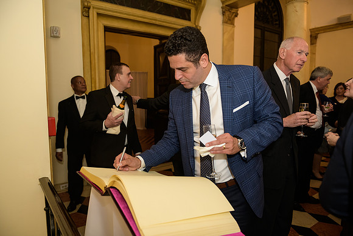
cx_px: 176
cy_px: 118
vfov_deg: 53.2
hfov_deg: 73.7
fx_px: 235
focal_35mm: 24
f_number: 3.2
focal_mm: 24
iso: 1000
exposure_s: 1/125
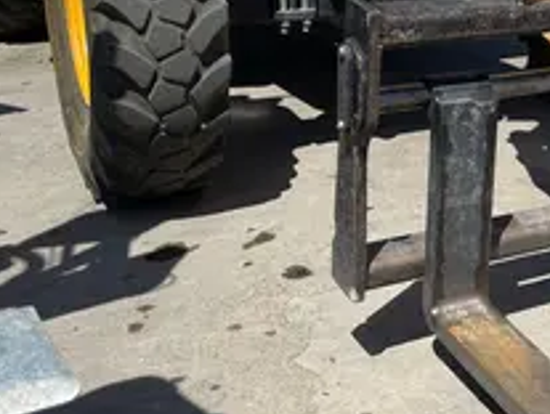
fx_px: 1098
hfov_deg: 26.4
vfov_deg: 21.1
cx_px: 571
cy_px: 89
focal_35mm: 69
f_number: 1.6
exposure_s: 1/3610
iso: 32
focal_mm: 4.2
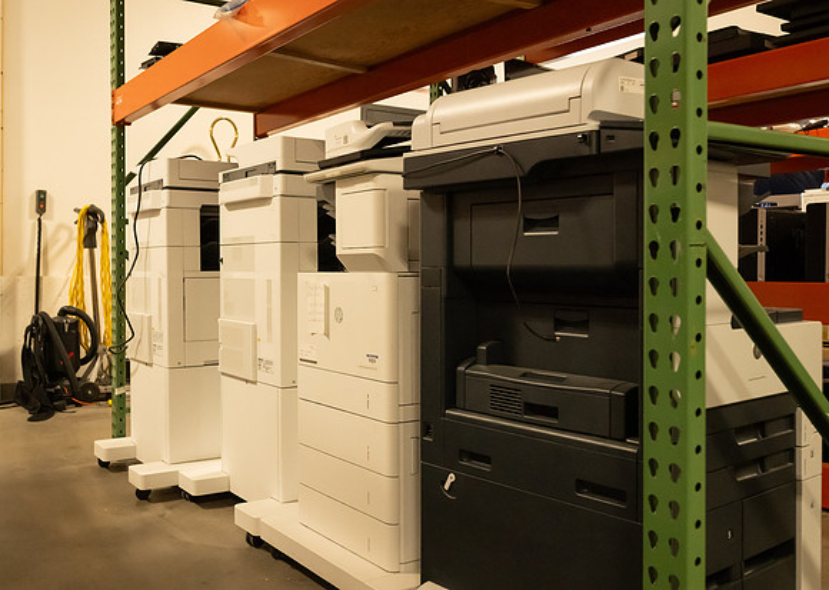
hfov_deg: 54.2
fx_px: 807
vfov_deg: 40.2
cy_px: 273
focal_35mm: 34
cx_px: 359
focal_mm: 30
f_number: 5
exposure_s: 1/200
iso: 6400
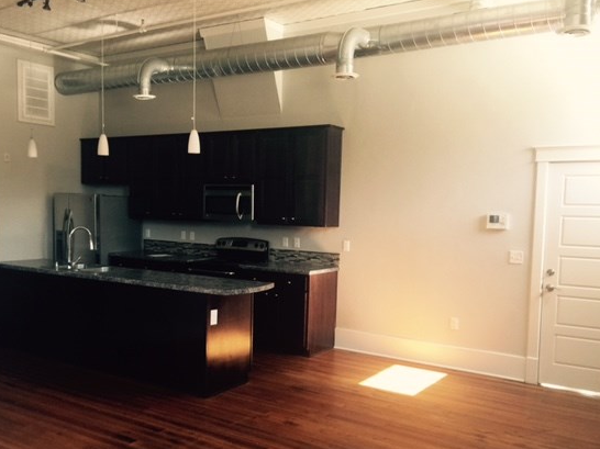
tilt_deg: -2.2
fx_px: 589
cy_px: 260
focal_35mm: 34
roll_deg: -1.6
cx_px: 276
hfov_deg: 53.9
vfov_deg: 41.6
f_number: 2.2
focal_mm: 4.15
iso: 50
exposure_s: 1/30
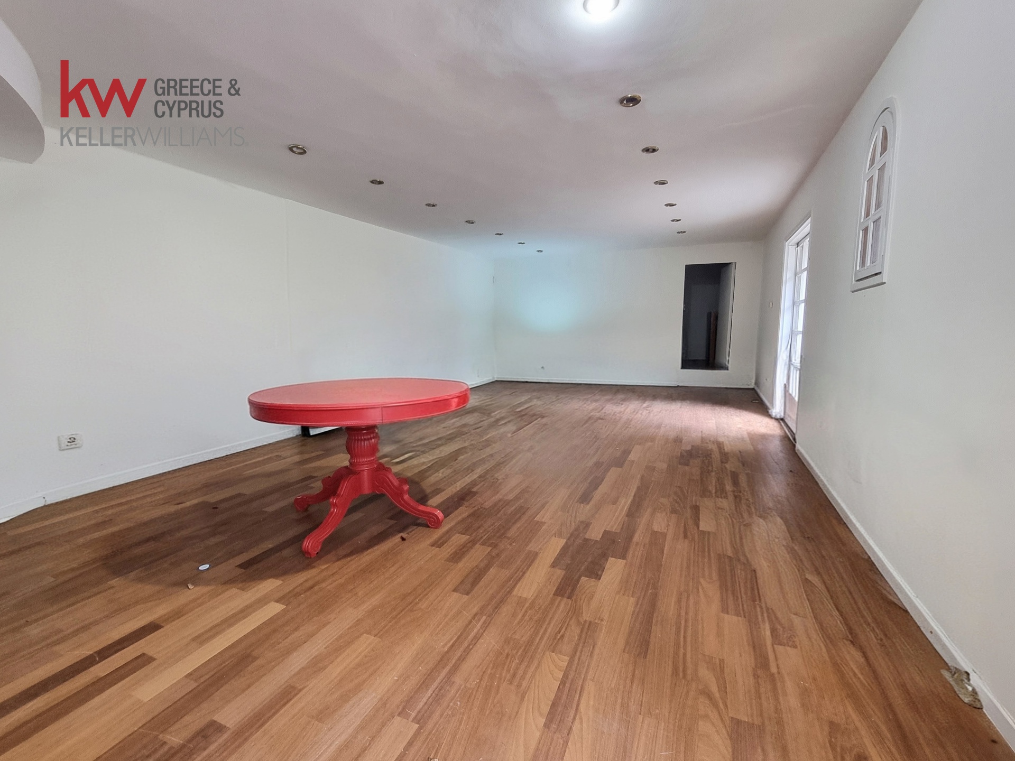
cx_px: 508
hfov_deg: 106.2
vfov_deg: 89.9
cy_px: 380
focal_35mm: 13
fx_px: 381
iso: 320
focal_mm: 2.2
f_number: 2.2
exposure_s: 1/33
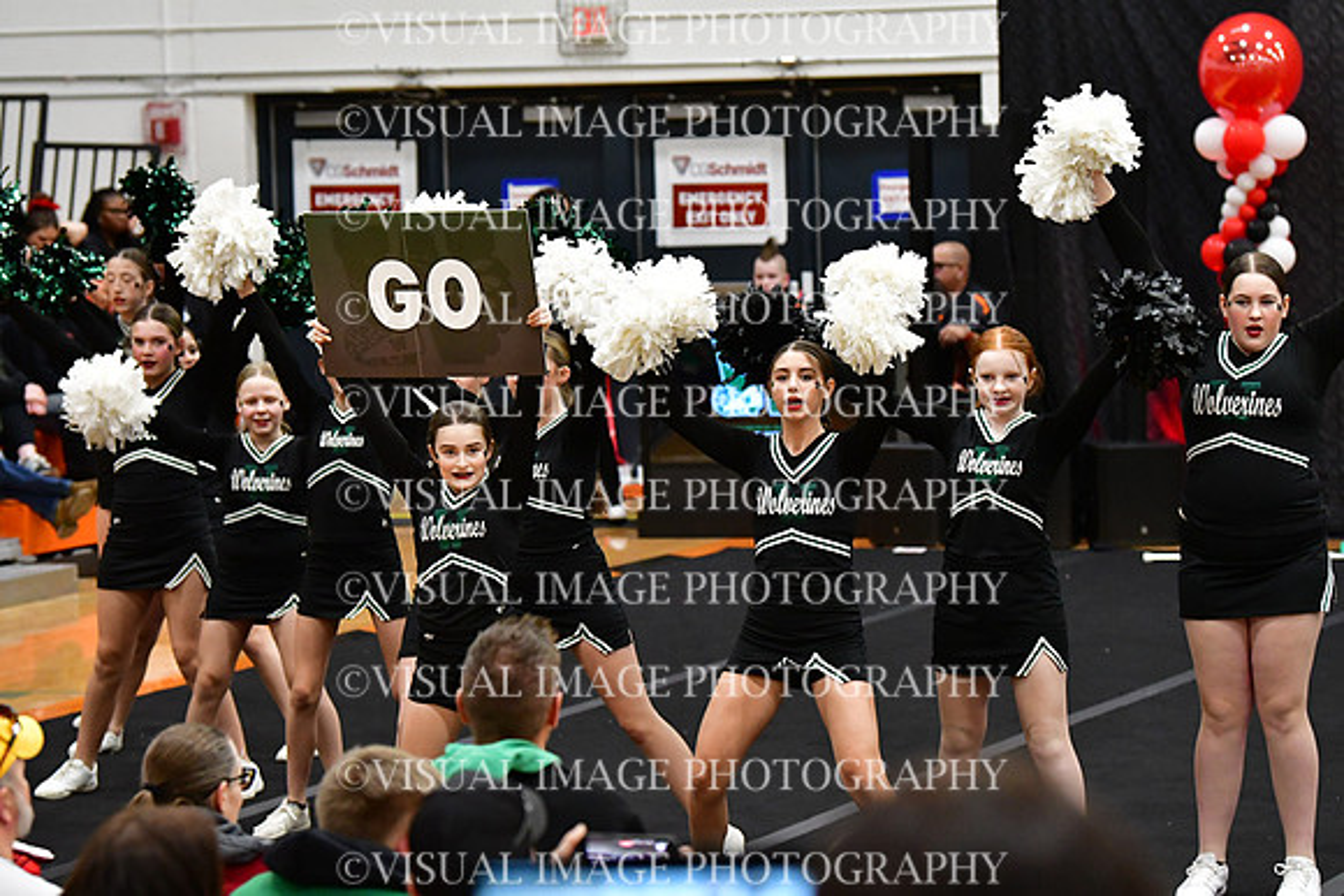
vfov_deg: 9.0
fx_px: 5713
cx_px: 672
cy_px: 448
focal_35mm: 153
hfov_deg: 13.4
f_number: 3.5
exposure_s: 1/500
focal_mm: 102
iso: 5000
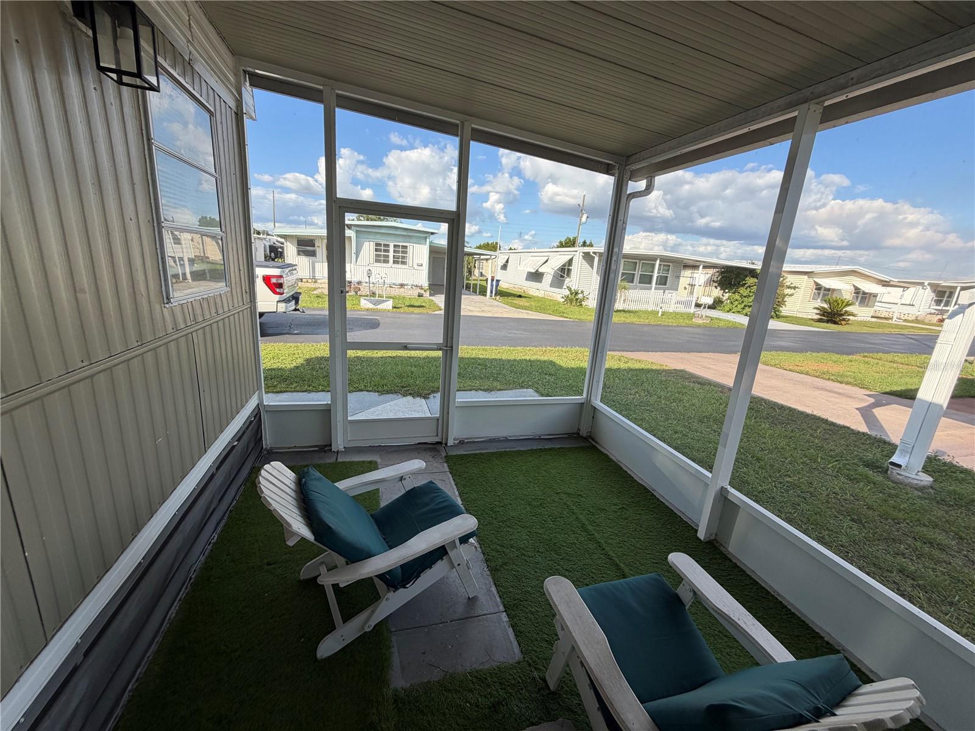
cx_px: 488
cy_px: 366
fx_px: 394
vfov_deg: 85.7
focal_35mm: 14
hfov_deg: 102.1
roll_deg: -3.6
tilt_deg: -14.2
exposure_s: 1/502
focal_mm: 2.22
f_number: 2.2
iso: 40
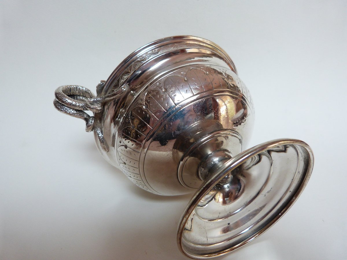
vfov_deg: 54.9
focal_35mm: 25
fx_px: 251
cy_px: 130
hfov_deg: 69.4
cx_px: 174
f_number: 2.8
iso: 160
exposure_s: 1/60
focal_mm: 4.5
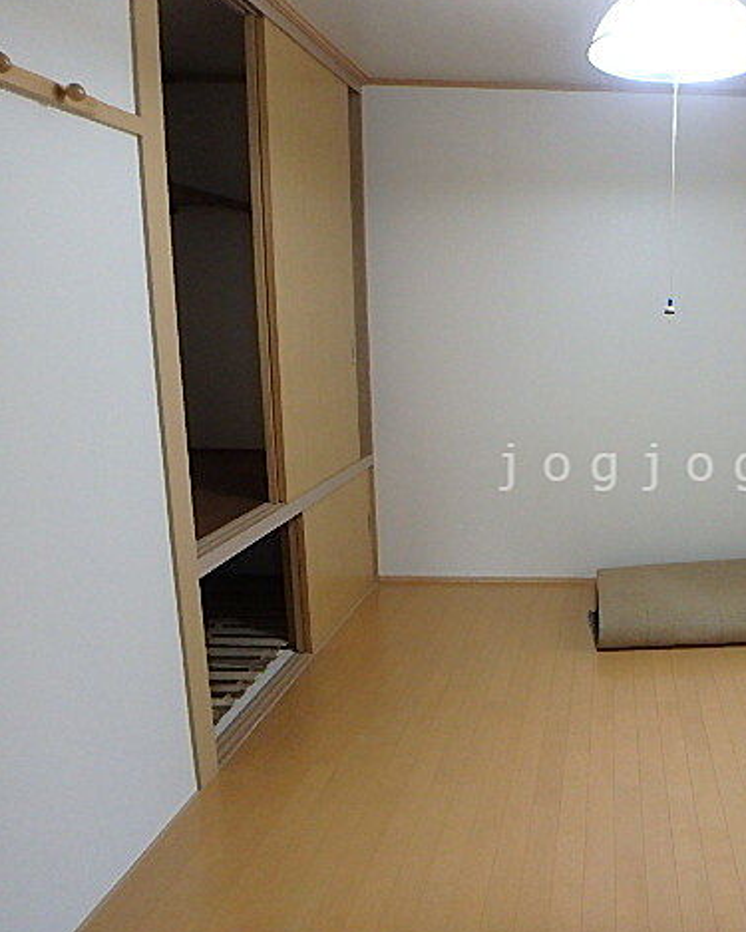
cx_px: 635
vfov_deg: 62.2
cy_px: 467
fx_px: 773
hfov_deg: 47.6
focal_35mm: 28
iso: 500
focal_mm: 3.7
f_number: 3.5
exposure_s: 1/30
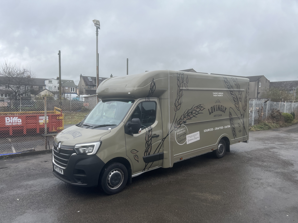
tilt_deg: -4.7
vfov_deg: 53.1
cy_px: 112
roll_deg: -1.5
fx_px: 224
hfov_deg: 67.3
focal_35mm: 26
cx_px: 149
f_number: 1.5
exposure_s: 1/687
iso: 50
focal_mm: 5.7
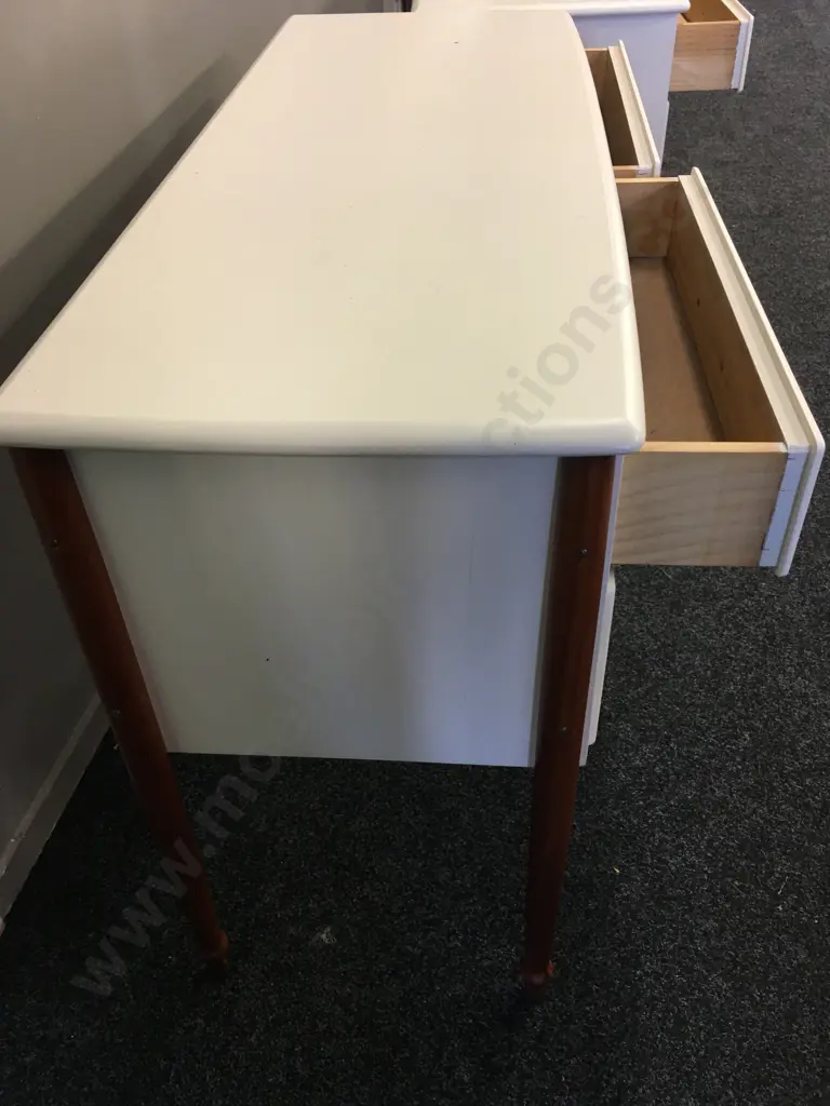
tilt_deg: -39.8
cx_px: 415
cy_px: 553
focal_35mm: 29
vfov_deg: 61.7
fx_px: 927
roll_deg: +1.9
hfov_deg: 48.2
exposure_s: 1/15
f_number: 2.2
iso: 32
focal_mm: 4.15
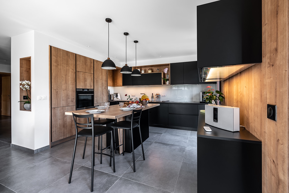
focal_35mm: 16
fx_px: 128
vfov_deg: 73.7
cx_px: 144
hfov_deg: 96.7
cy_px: 96
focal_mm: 16
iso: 50
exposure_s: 1/1.25
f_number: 9
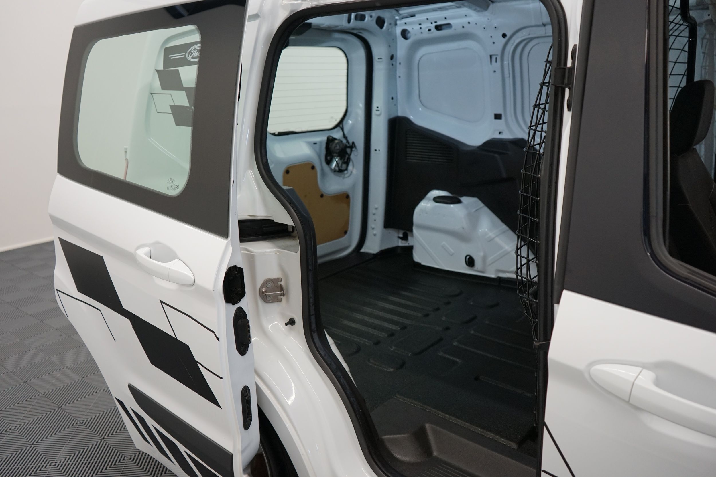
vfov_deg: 45.0
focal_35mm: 29
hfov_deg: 63.7
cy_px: 238
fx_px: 577
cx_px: 358
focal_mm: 29
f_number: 4
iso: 1000
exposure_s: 1/160
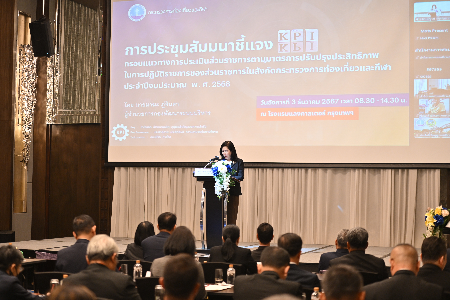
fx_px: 875
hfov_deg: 28.8
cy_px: 150
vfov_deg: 19.5
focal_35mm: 70
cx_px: 225
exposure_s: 1/100
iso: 1000
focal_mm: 70
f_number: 2.8
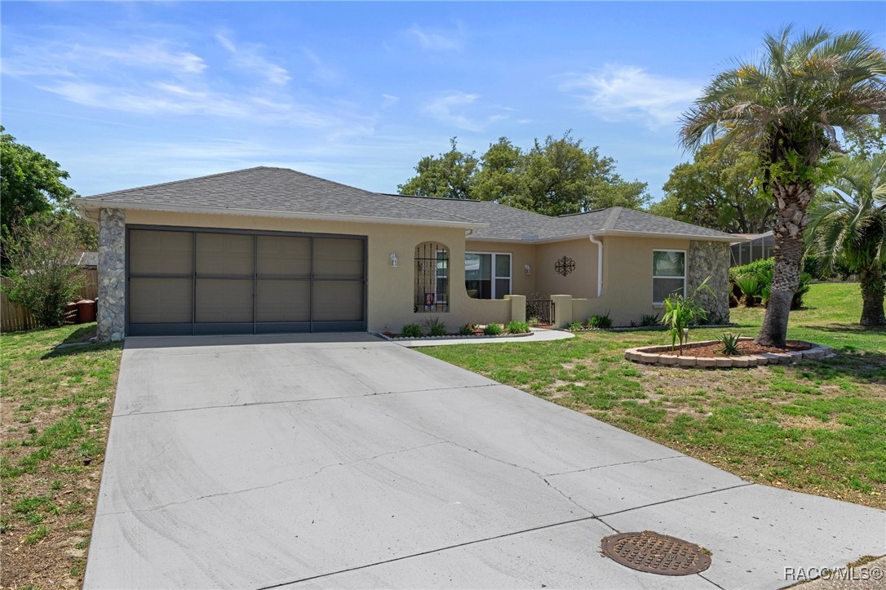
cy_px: 295
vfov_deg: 53.1
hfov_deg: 73.8
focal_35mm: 24
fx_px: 590
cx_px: 443
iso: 250
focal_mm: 16
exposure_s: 1/500
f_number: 8
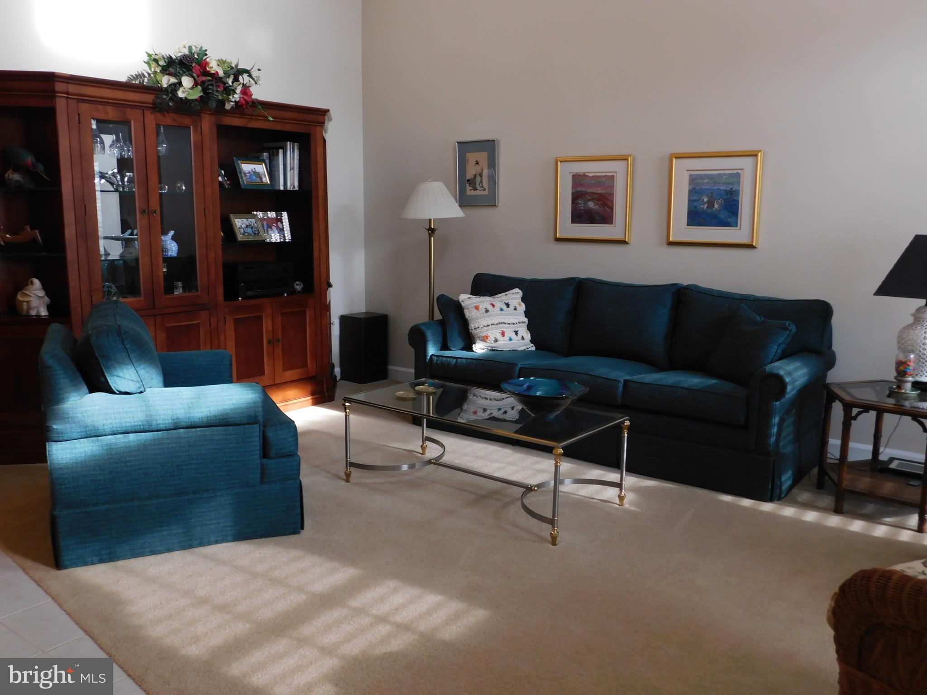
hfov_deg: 60.0
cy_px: 348
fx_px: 803
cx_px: 464
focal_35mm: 30
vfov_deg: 46.8
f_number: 3.2
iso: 400
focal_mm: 5.3
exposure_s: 1/20
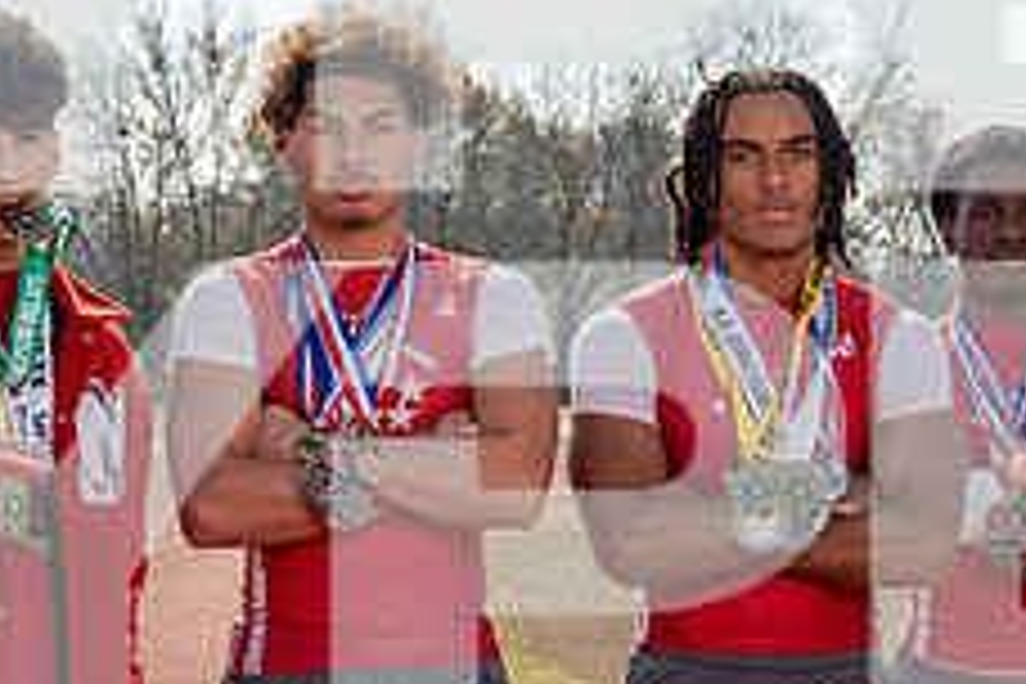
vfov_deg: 12.2
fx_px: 3192
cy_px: 502
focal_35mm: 112
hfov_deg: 18.1
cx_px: 243
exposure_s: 1/200
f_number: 9
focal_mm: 44
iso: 125
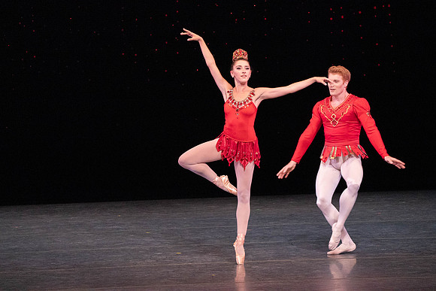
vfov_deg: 3.7
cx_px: 218
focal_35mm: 376
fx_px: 4555
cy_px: 146
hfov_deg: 5.5
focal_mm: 376
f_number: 11
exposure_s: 1/500
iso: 16000
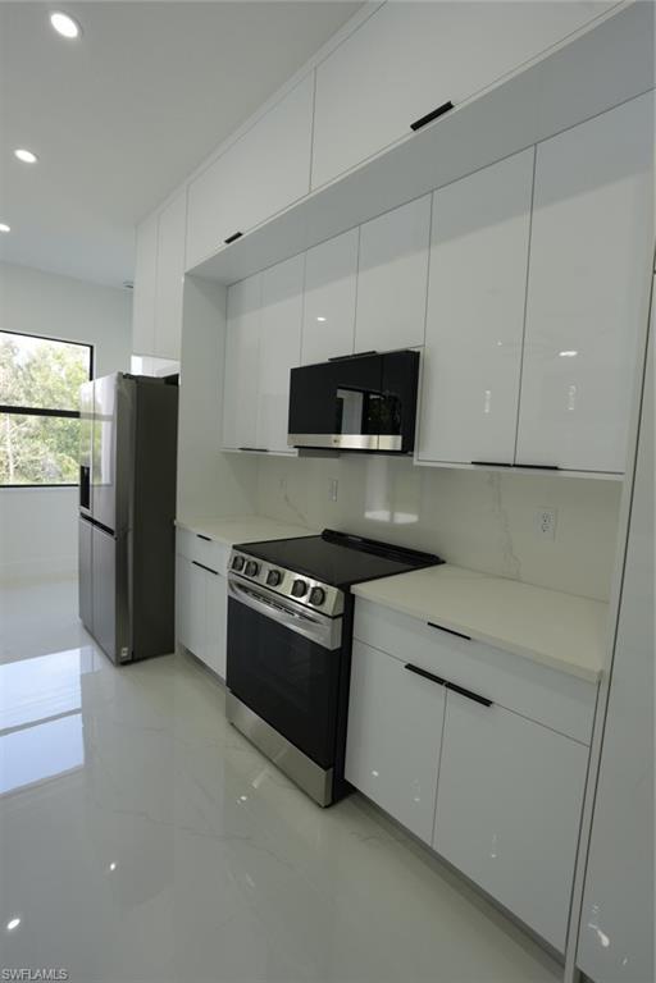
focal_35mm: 16
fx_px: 437
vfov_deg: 96.7
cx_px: 328
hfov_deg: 73.7
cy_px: 492
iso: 125
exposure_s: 1/30
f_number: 5
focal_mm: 16
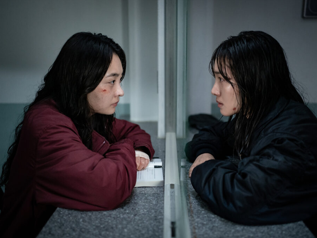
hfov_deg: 48.9
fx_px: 348
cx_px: 175
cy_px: 119
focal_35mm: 38
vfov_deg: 37.7
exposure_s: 1/500
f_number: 1.8
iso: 5000
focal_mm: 35
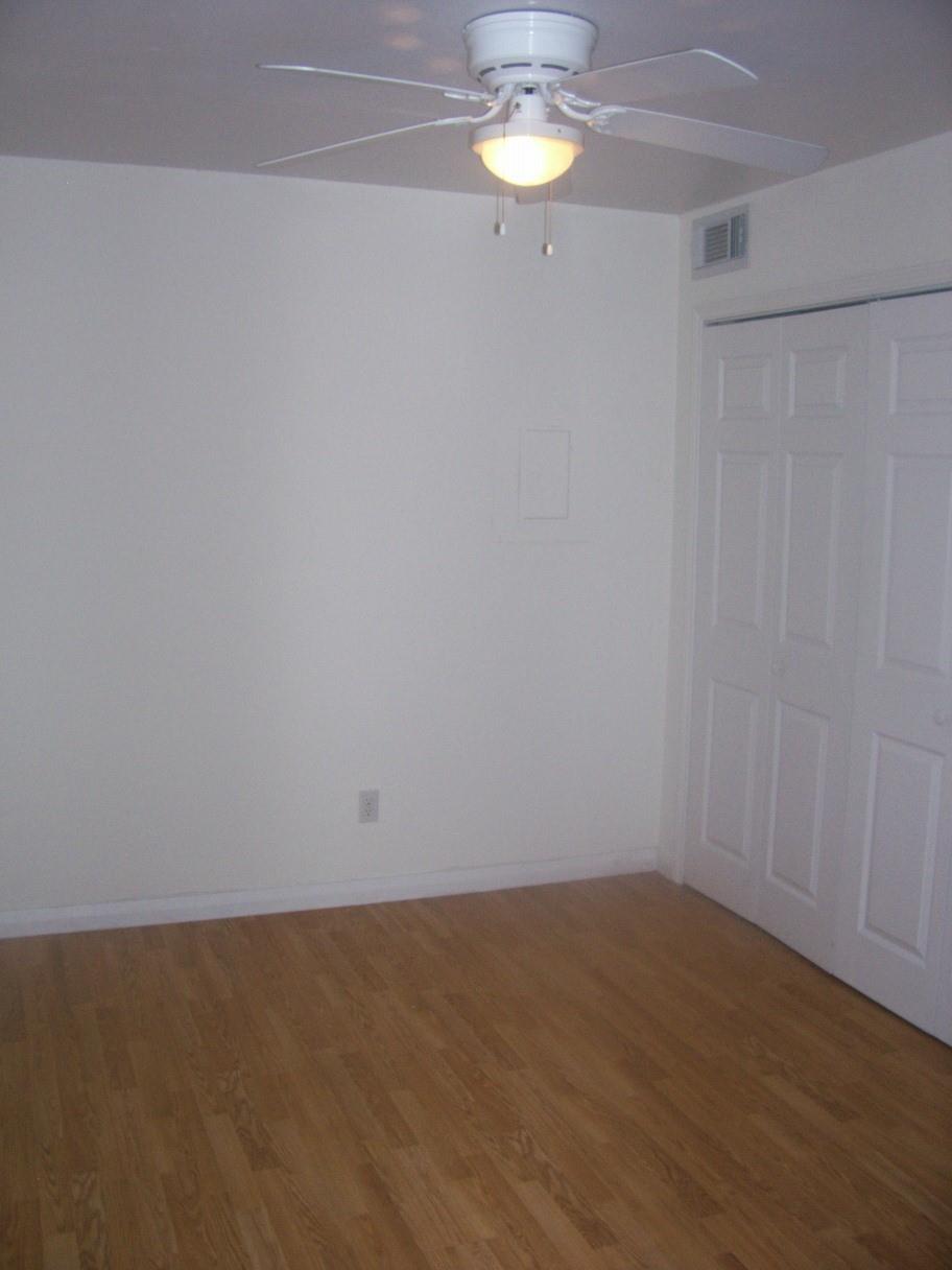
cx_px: 476
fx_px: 1247
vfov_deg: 54.0
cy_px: 635
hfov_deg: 41.8
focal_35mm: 34
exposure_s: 1/112
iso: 140
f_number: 2.7
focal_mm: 5.6
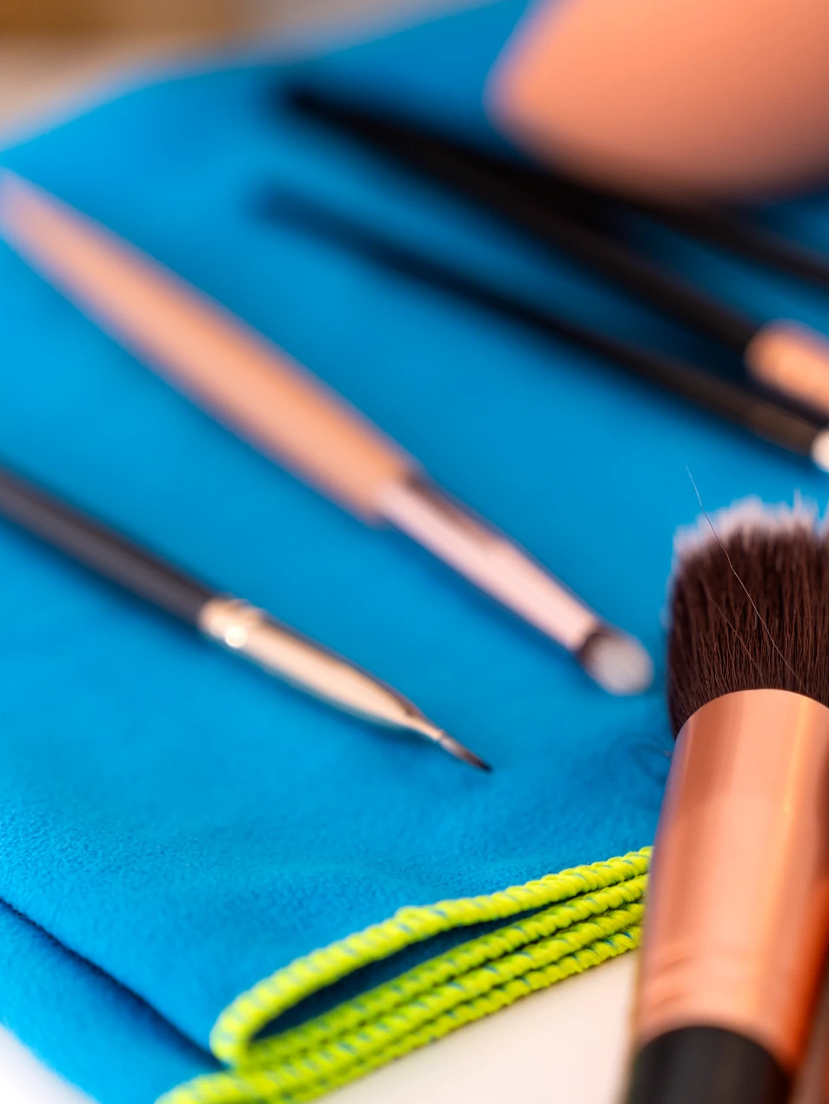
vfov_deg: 18.0
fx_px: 3479
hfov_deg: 13.4
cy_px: 555
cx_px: 820
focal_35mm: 109
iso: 400
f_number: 2.8
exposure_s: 1/100
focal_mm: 75
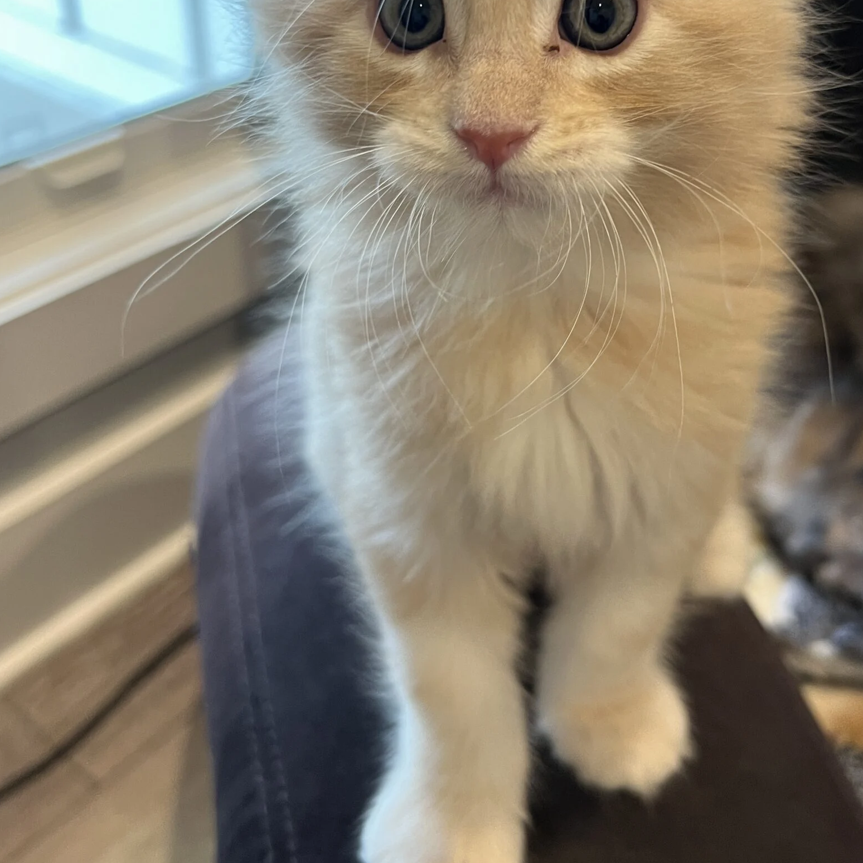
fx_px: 1072
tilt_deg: -28.1
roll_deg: -1.4
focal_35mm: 38
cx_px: 489
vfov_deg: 42.7
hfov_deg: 43.8
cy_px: 234
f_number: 1.5
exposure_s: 1/60
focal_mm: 5.7
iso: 125
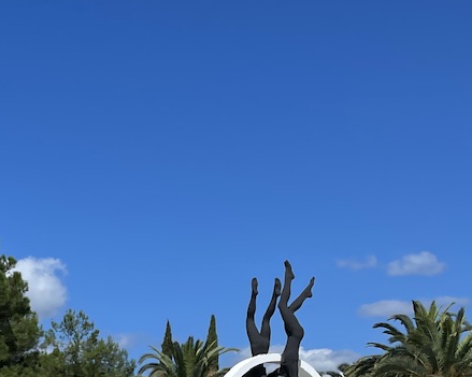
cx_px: 24
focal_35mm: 74
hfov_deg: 24.8
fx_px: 1034
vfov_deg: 17.2
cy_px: 668
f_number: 1.6
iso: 32
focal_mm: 4.2
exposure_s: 1/6135
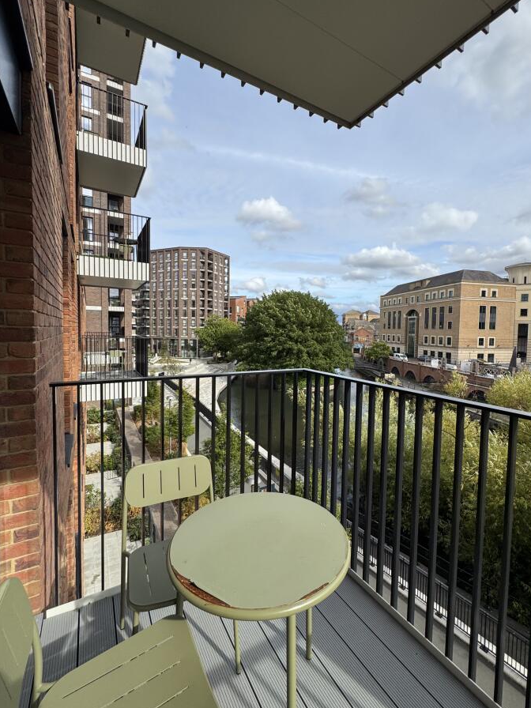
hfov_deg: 77.9
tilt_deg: -2.7
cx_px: 288
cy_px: 346
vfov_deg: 94.5
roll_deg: -1.1
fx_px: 327
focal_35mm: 16
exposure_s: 1/1567
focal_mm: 2.22
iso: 50
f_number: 2.2
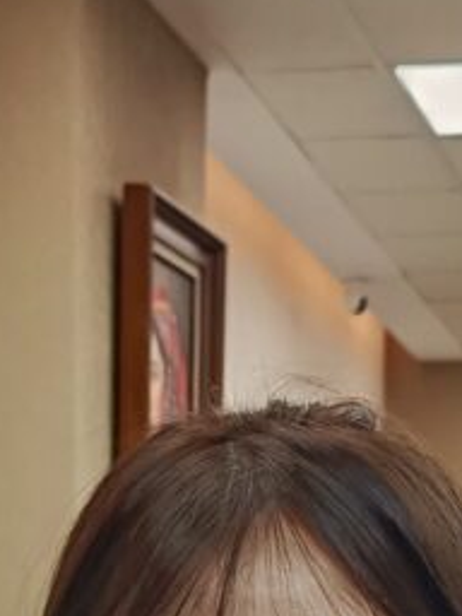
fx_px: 2224
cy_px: 764
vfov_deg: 15.1
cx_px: 301
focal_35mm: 125
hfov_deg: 11.8
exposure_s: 1/100
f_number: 1.7
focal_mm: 5.24
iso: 377
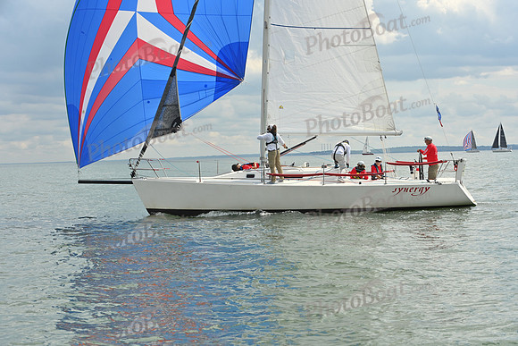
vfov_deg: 19.5
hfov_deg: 28.8
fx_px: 1007
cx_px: 259
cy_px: 173
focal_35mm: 70
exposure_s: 1/1250
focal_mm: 70
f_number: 8
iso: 320
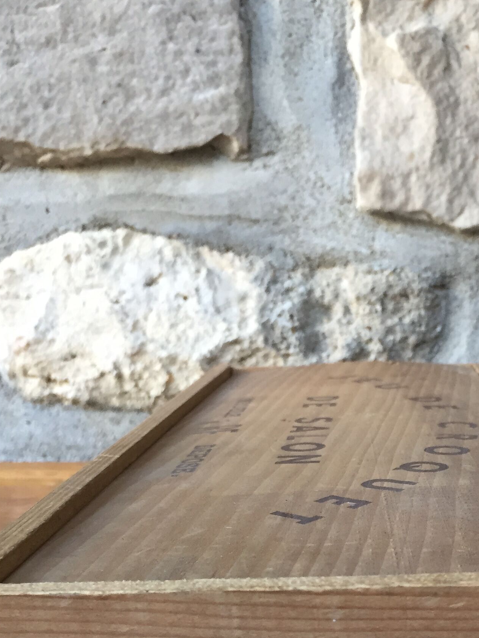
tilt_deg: -14.8
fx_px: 1033
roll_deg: +1.2
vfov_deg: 33.2
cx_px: 366
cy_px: 527
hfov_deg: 25.8
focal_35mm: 56
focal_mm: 4.15
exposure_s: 1/33
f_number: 2.2
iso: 100
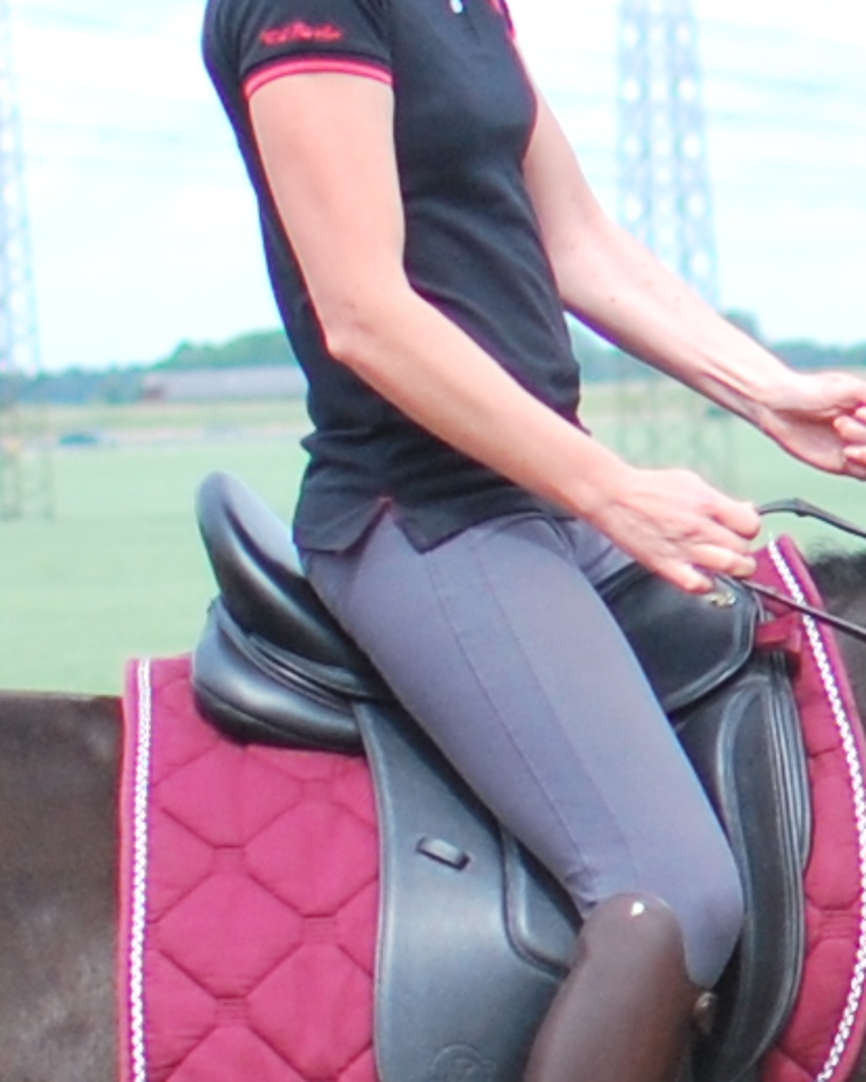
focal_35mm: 370
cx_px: 1416
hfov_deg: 4.2
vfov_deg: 5.2
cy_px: 758
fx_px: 11832
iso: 200
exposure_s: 1/4000
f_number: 1.8
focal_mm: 35
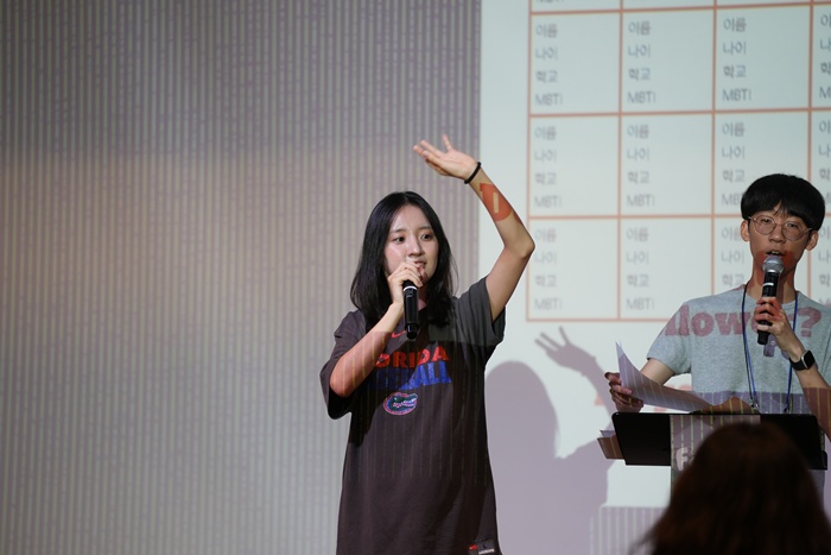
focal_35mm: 119
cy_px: 278
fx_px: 2747
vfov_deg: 11.5
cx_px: 416
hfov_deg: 17.2
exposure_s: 1/250
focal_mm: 119
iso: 640
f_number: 2.8
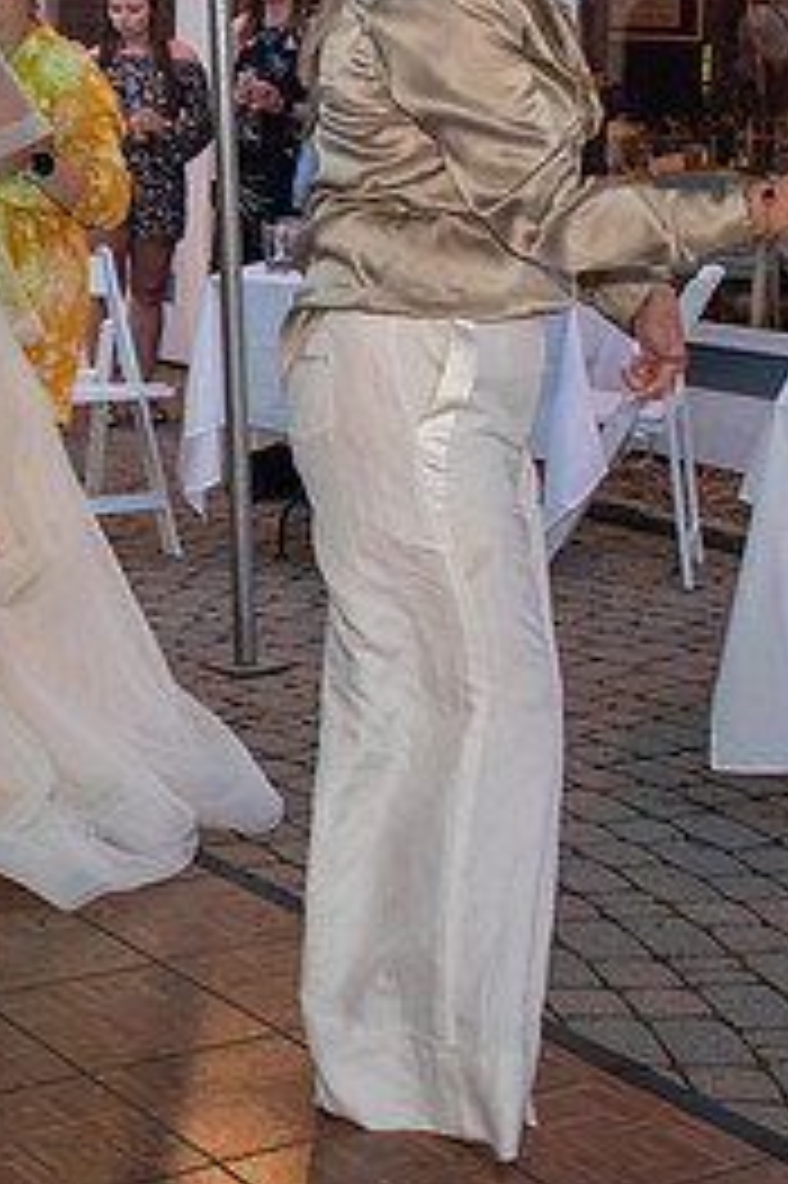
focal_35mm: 77
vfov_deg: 26.1
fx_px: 2531
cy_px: 351
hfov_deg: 17.1
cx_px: -78
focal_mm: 20
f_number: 3.8
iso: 800
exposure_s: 1/60
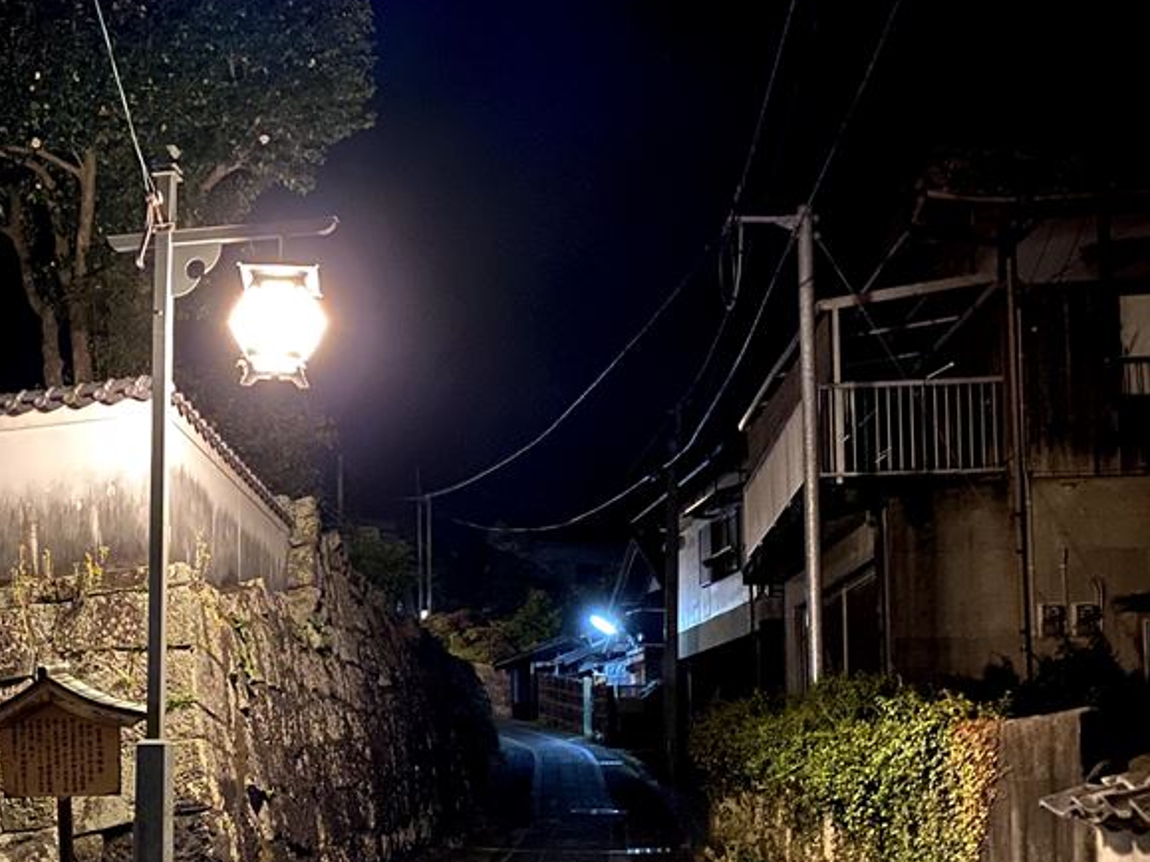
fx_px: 1528
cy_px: 669
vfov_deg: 30.8
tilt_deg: +3.9
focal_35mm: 46
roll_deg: -1.3
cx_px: 213
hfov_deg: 39.5
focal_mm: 4.25
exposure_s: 1/4
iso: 800
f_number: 1.8
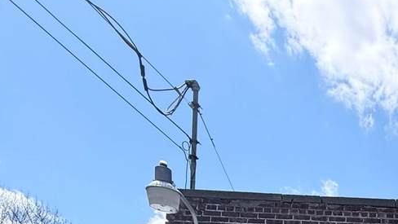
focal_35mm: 40
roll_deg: +0.2
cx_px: 444
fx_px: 422
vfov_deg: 21.6
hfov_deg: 40.2
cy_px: 382
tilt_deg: +3.0
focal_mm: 2.22
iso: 32
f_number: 2.2
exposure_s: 1/770
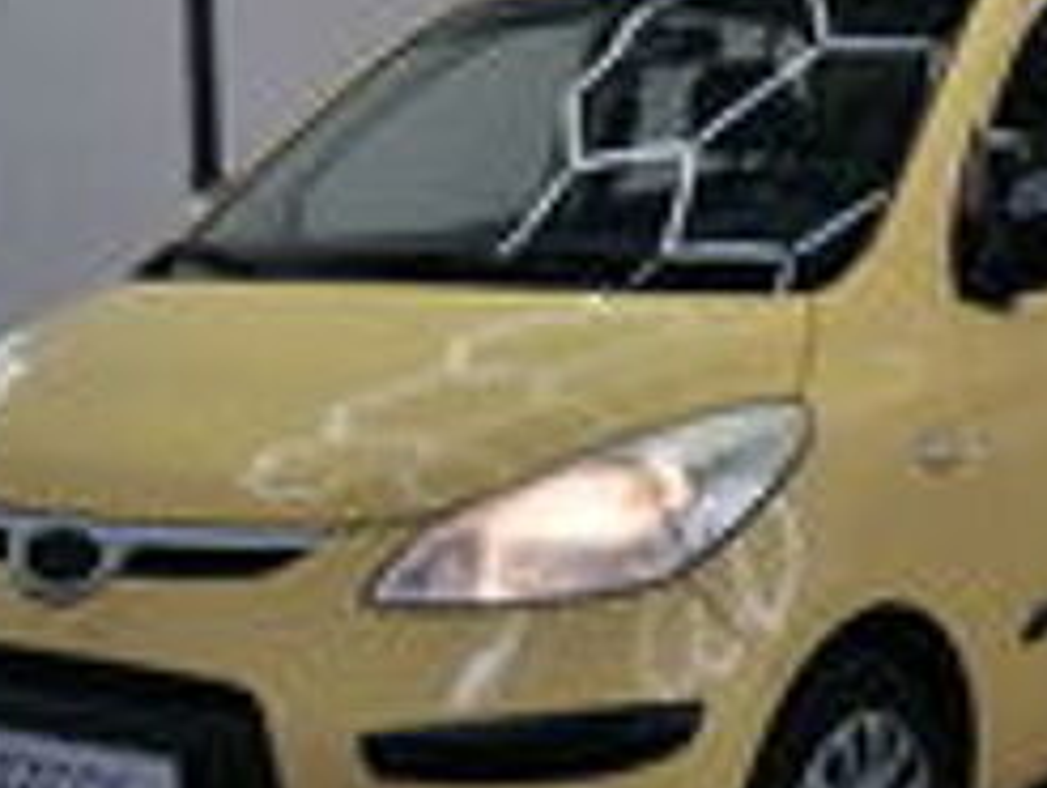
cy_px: 273
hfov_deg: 25.0
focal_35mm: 78
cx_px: 621
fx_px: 2362
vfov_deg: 18.9
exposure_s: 1/100
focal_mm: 20
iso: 200
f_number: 4
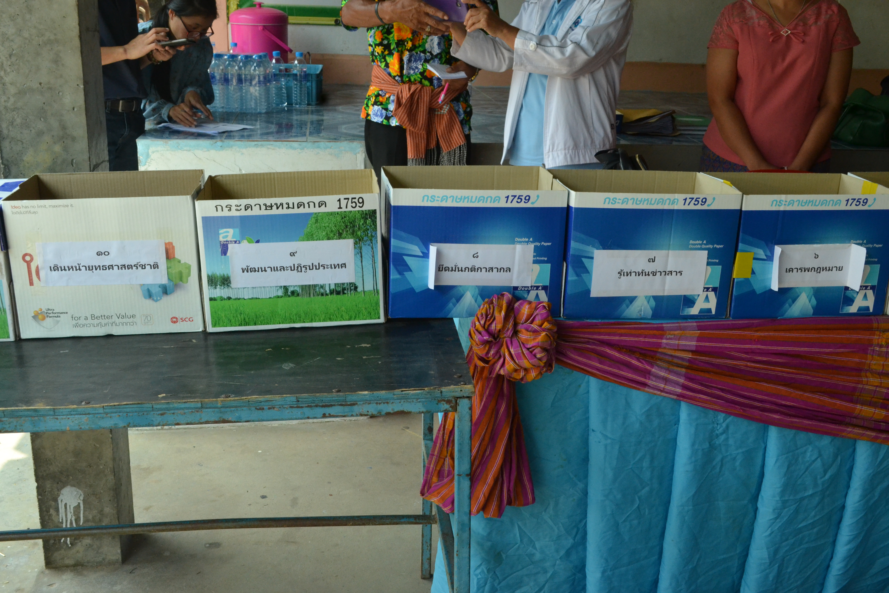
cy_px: 296
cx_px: 444
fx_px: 963
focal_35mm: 39
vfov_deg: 34.2
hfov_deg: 49.6
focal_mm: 26
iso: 1600
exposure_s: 1/320
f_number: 9
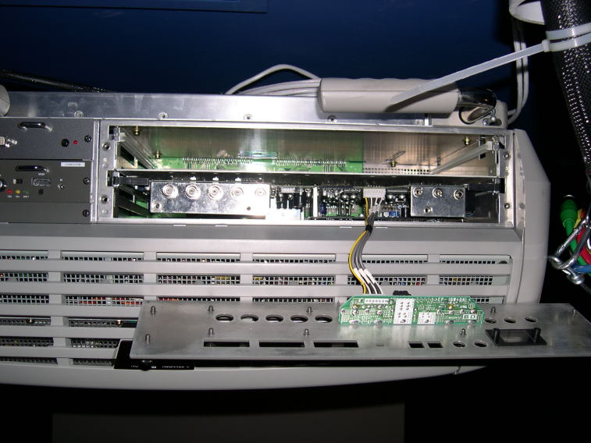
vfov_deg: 37.7
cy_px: 222
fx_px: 649
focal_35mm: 38
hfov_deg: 49.0
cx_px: 296
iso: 100
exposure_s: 1/60
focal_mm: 8
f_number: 2.8
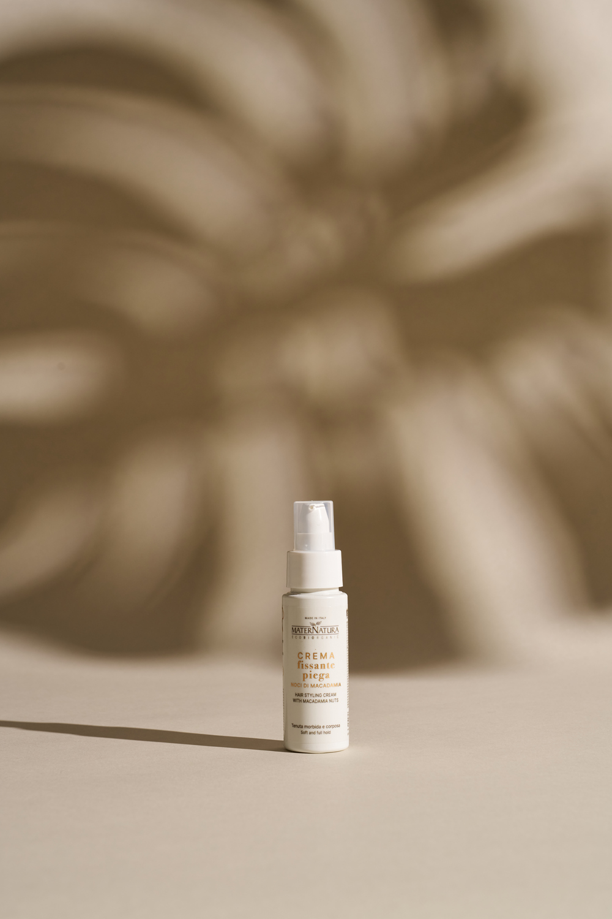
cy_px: 460
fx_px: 1785
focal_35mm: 70
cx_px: 306
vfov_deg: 28.8
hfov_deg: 19.5
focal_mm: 70
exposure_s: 1/60
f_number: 11
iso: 800
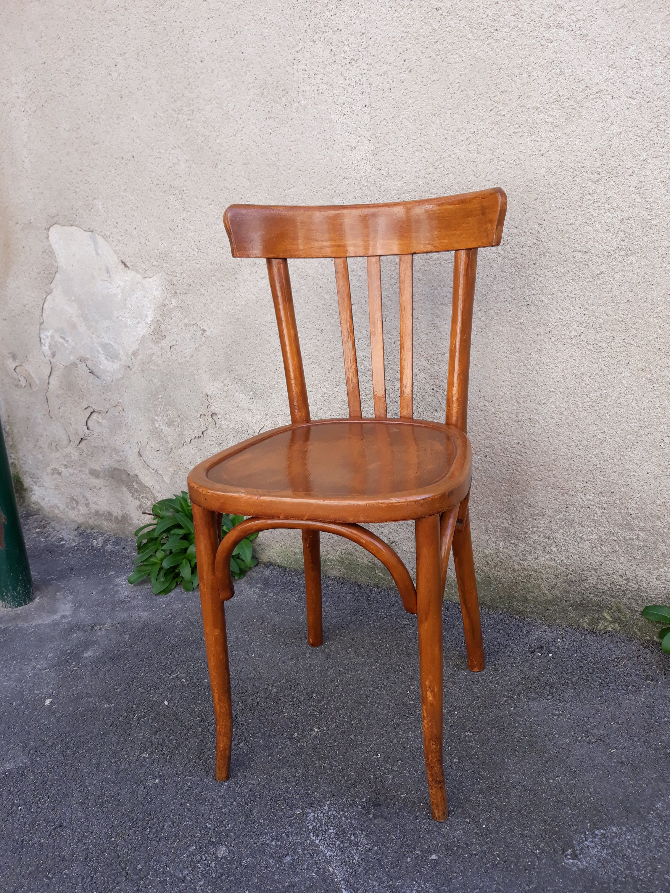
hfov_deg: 51.4
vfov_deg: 65.3
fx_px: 697
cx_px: 335
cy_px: 446
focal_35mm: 27
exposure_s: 1/315
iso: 40
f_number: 1.7
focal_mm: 3.71
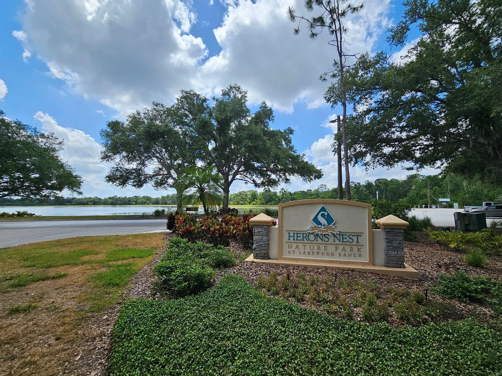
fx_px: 203
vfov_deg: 85.6
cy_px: 197
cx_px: 256
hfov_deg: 102.1
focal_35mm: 14
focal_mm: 2.2
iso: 50
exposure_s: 1/2470
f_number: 2.2
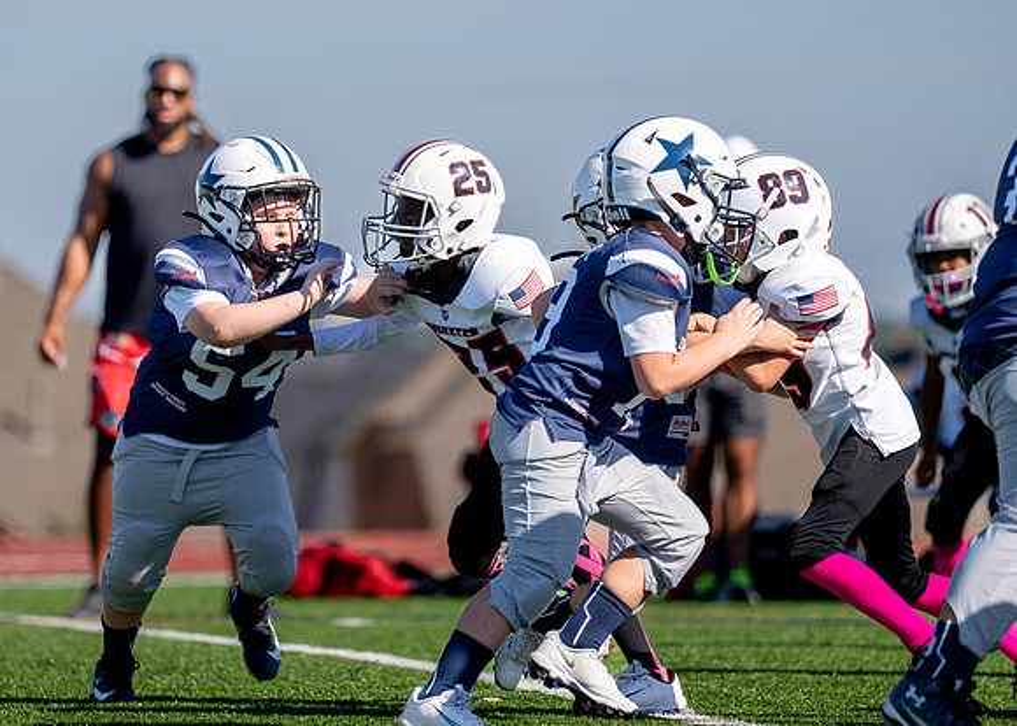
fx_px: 9662
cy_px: 298
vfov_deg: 4.3
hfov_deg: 6.0
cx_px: 369
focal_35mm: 335
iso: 160
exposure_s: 1/4000
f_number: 2.8
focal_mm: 200
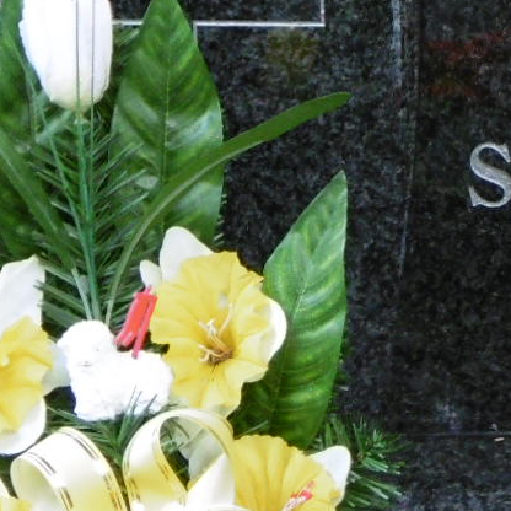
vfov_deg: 9.2
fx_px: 3123
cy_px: -120
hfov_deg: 9.2
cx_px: 602
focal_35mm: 187
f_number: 3.8
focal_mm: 7.7
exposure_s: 1/60
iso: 250
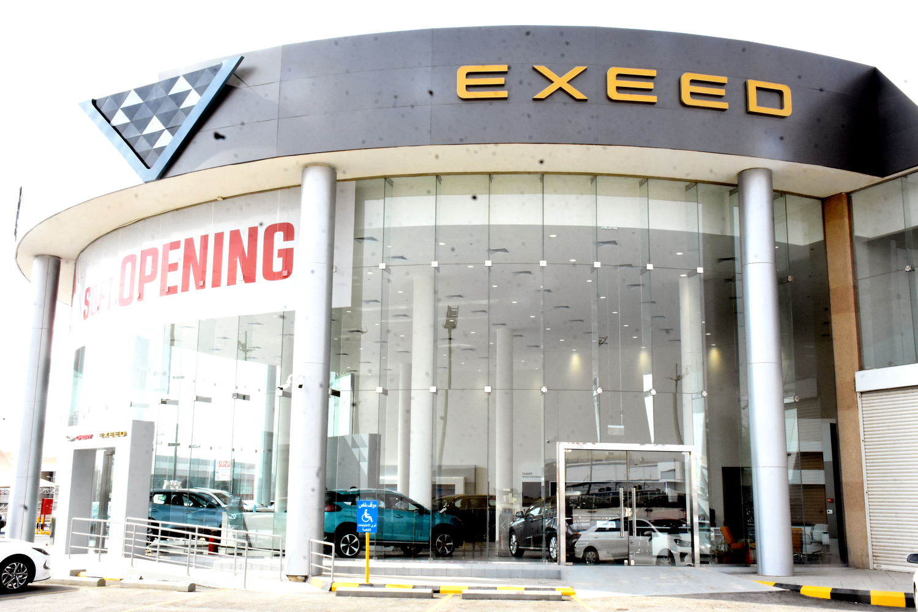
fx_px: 994
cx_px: 459
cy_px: 306
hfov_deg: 49.6
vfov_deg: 34.2
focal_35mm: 39
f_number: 22
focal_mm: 26
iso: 1600
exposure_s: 1/160
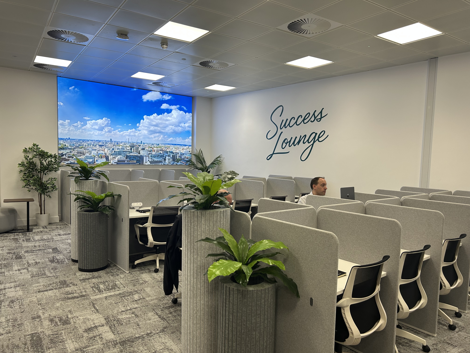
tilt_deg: -5.0
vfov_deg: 53.1
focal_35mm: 26
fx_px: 353
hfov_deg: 67.3
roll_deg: -1.4
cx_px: 235
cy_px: 176
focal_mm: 5.7
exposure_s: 1/121
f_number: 1.5
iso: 64
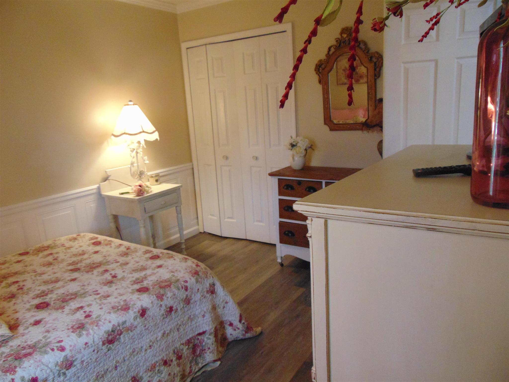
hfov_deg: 69.4
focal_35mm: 25
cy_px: 191
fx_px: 368
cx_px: 254
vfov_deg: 54.9
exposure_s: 1/30
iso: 400
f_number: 3
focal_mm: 4.5
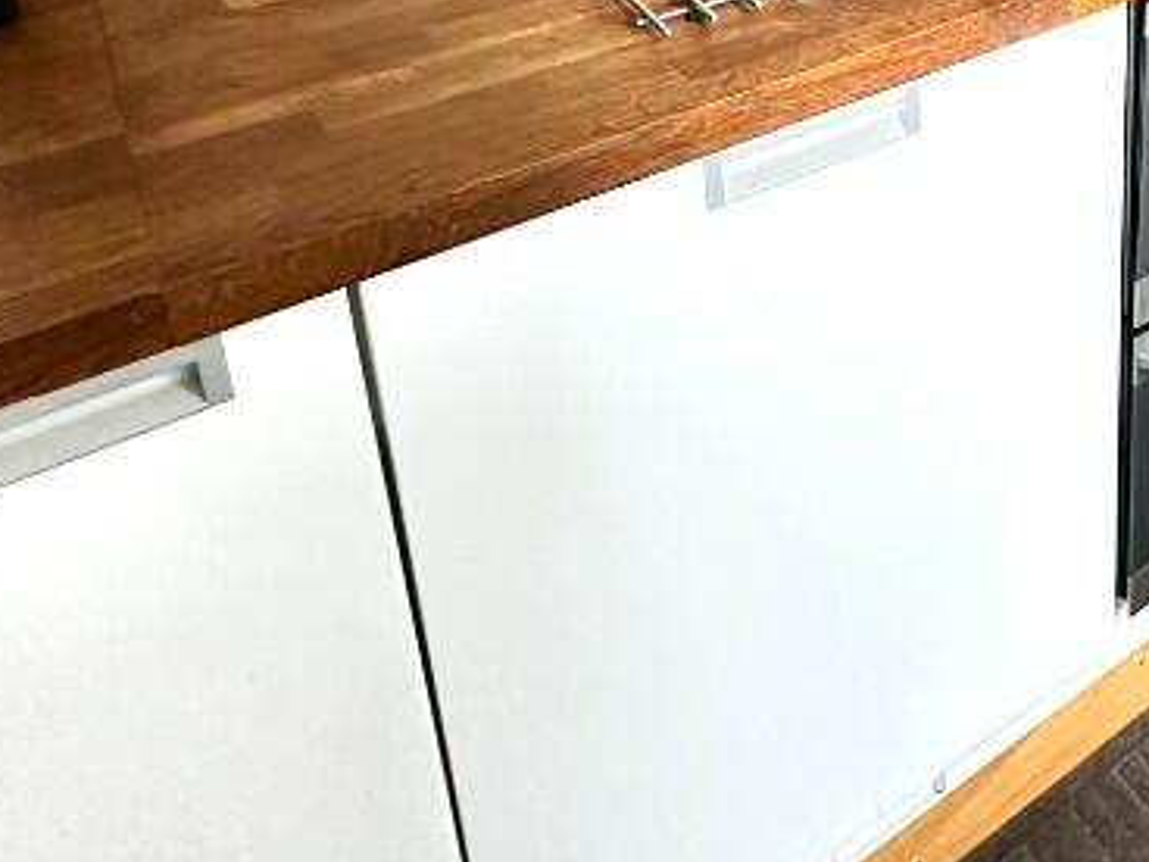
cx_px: 1077
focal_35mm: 39
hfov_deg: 42.9
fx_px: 1295
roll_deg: -0.3
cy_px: -159
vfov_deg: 31.3
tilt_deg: -17.2
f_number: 2.2
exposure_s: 1/60
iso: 400
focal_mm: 2.22
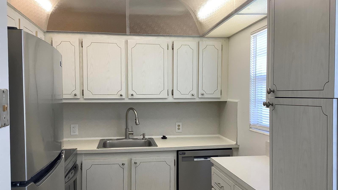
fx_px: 305
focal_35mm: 34
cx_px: 169
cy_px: 106
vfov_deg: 34.6
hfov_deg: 58.0
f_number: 2.4
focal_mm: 3.3
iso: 80
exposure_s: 1/120
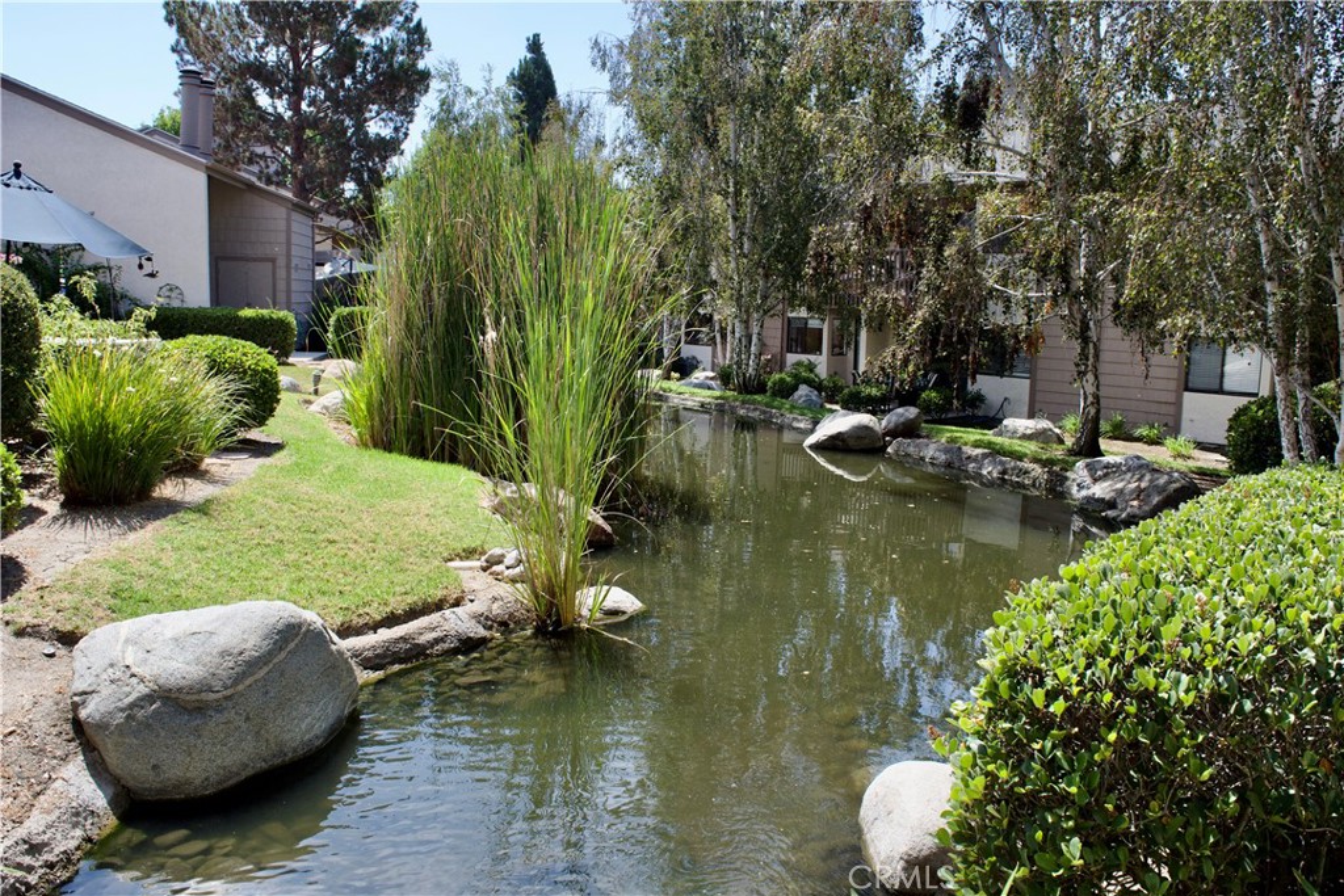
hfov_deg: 67.4
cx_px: 672
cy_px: 448
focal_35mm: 27
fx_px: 1008
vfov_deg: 47.9
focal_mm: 18
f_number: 8
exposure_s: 1/500
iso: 360
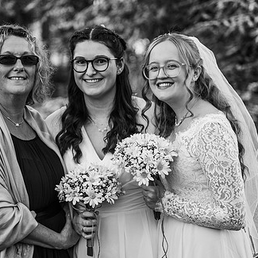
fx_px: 894
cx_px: 113
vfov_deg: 16.4
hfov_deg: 16.4
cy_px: 147
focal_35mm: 106
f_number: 2.8
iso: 100
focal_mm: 70
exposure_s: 1/400
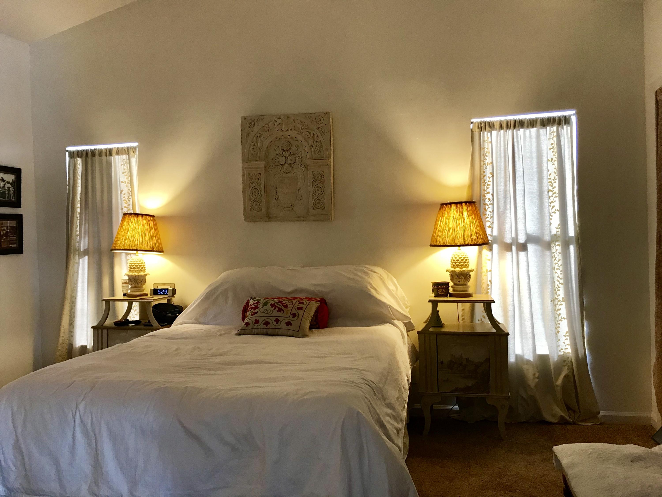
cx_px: 331
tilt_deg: -1.2
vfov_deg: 49.7
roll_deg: +1.4
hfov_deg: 63.4
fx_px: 535
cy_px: 248
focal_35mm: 28
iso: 40
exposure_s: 1/30
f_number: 1.8
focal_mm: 3.99
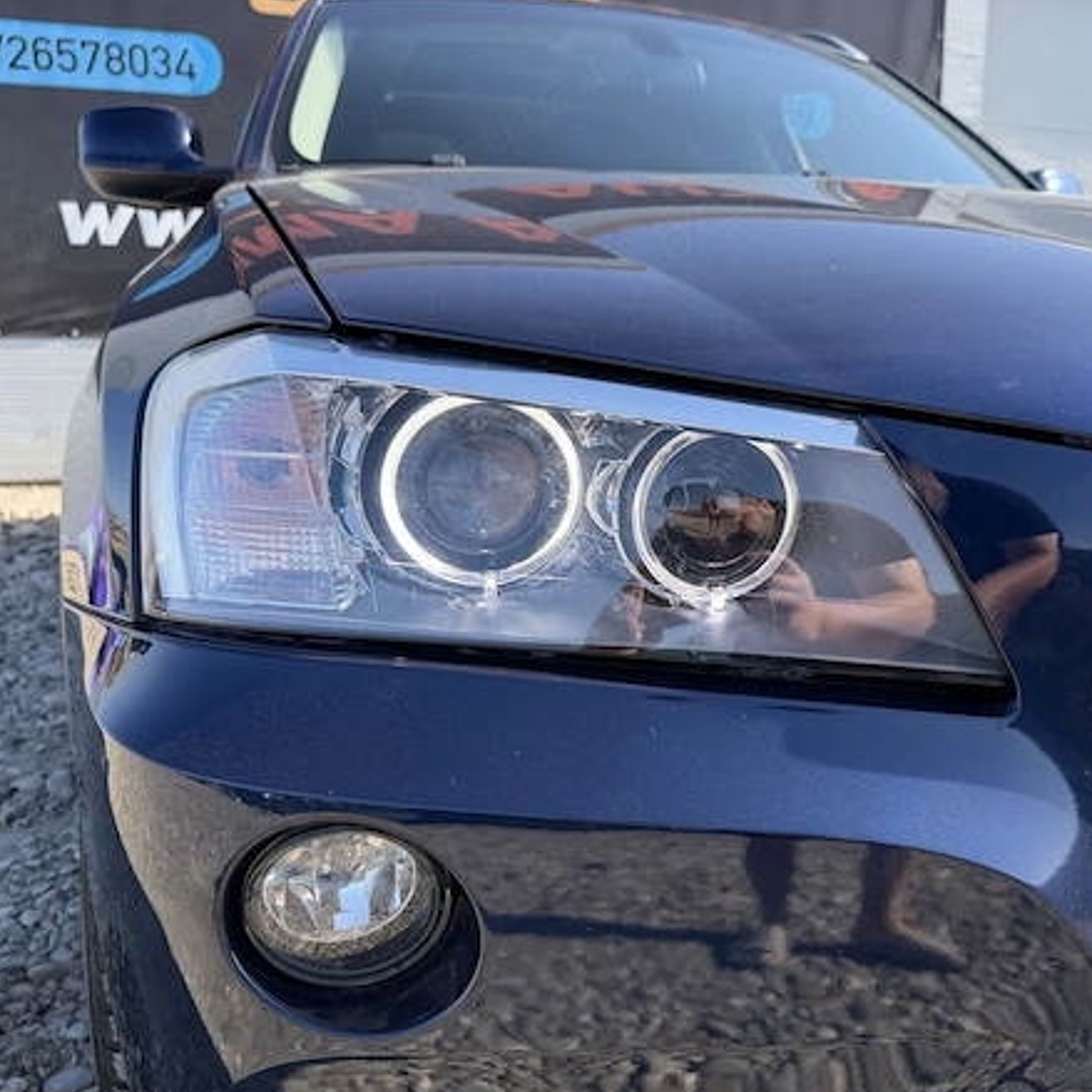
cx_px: 677
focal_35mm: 29
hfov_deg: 55.0
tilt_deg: -10.9
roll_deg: -1.4
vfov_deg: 55.6
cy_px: 555
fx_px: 1035
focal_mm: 6.76
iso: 100
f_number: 1.78
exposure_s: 1/1410
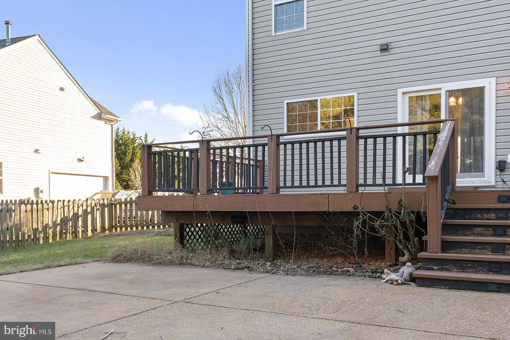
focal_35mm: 35
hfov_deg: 54.4
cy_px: 170
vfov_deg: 37.9
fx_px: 496
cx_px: 255
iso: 160
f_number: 9
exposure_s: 1/30
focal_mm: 35
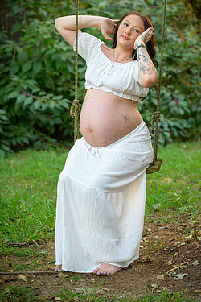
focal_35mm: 126
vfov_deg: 16.3
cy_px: 140
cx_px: 119
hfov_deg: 10.9
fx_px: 1055
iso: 1100
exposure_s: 1/125
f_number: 4
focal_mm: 105
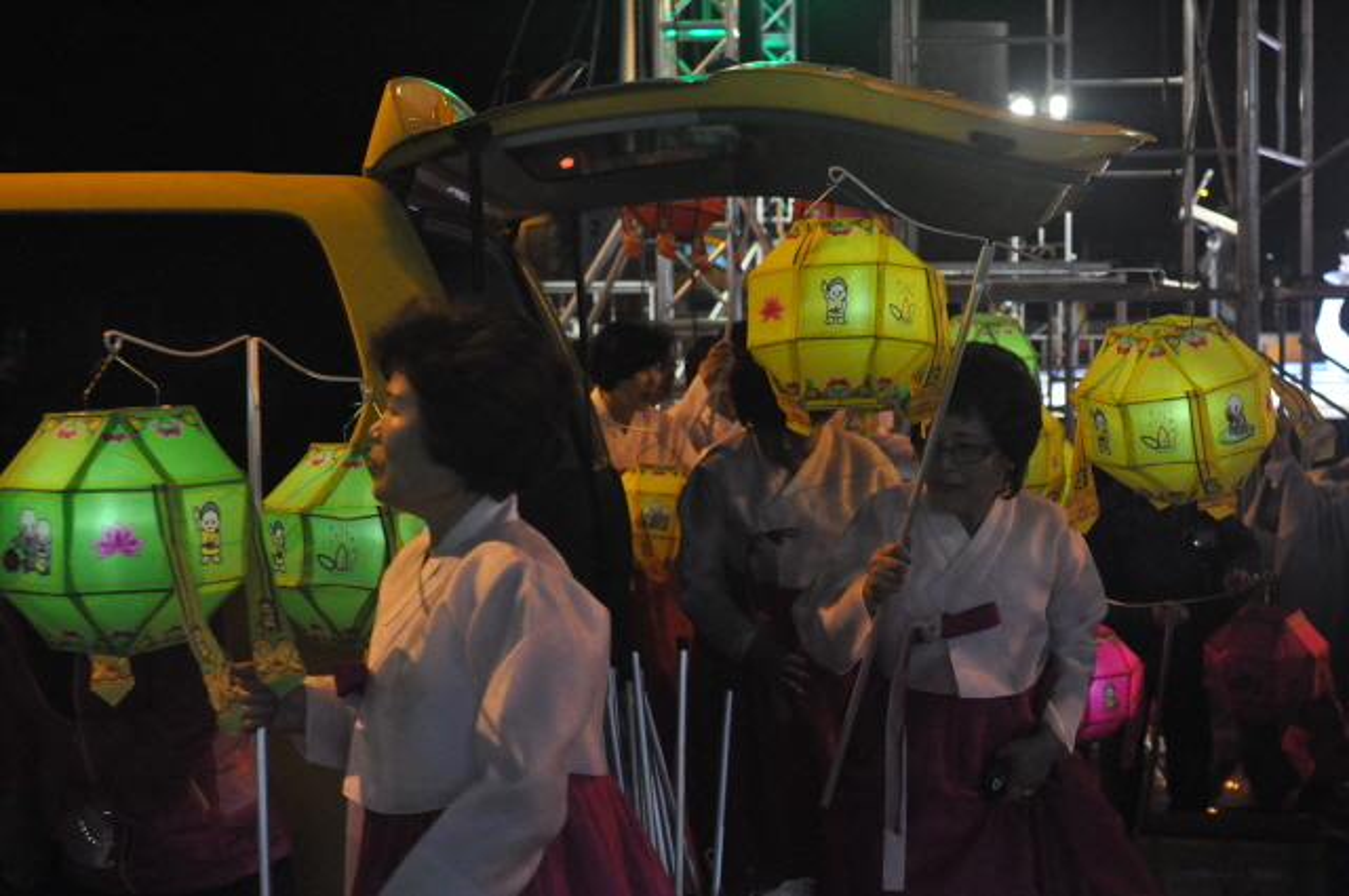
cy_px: 448
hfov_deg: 37.9
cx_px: 674
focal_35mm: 52
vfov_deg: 25.7
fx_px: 1965
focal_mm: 35
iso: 3200
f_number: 4
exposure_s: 1/250
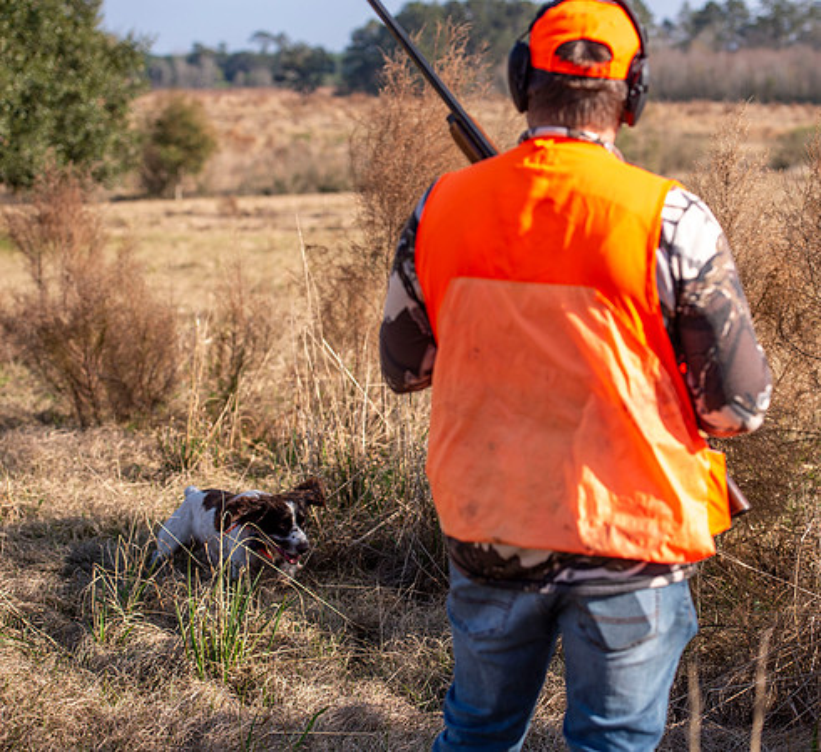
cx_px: 518
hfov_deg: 20.8
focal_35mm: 87
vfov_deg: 19.1
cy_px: 370
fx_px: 2231
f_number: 4
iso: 200
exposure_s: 1/1600
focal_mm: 70
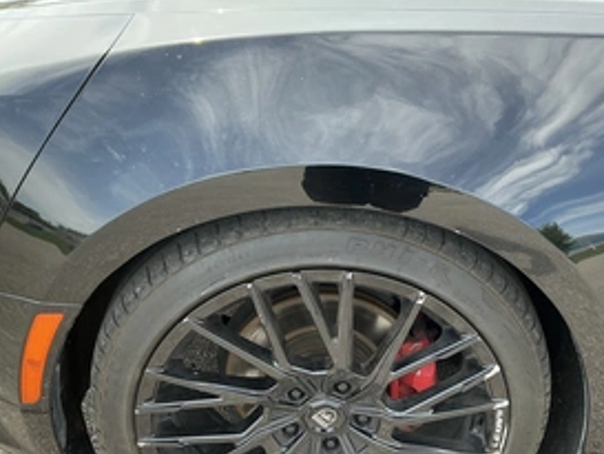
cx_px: 356
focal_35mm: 41
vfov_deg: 34.6
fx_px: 716
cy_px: 328
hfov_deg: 45.6
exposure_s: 1/197
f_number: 1.8
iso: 25
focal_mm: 3
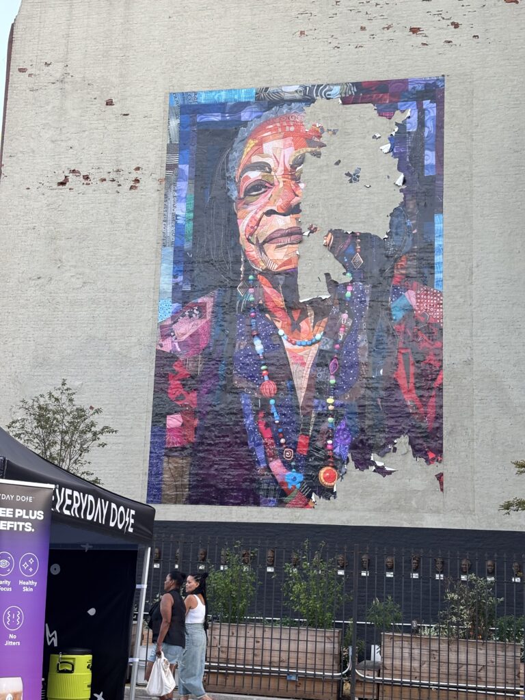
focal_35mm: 52
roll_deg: -2.1
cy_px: 350
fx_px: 1052
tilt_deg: +12.1
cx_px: 262
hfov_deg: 28.0
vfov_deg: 36.8
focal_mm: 5.96
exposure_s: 1/121
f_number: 1.6
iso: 50
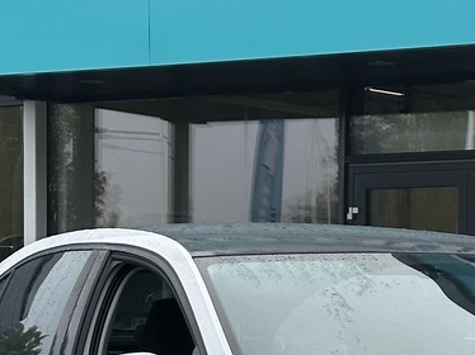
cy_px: 426
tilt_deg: -0.5
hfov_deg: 10.6
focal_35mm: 185
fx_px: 2537
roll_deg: -0.2
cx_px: 450
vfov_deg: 7.9
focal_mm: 6.86
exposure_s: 1/2160
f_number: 1.78
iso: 64
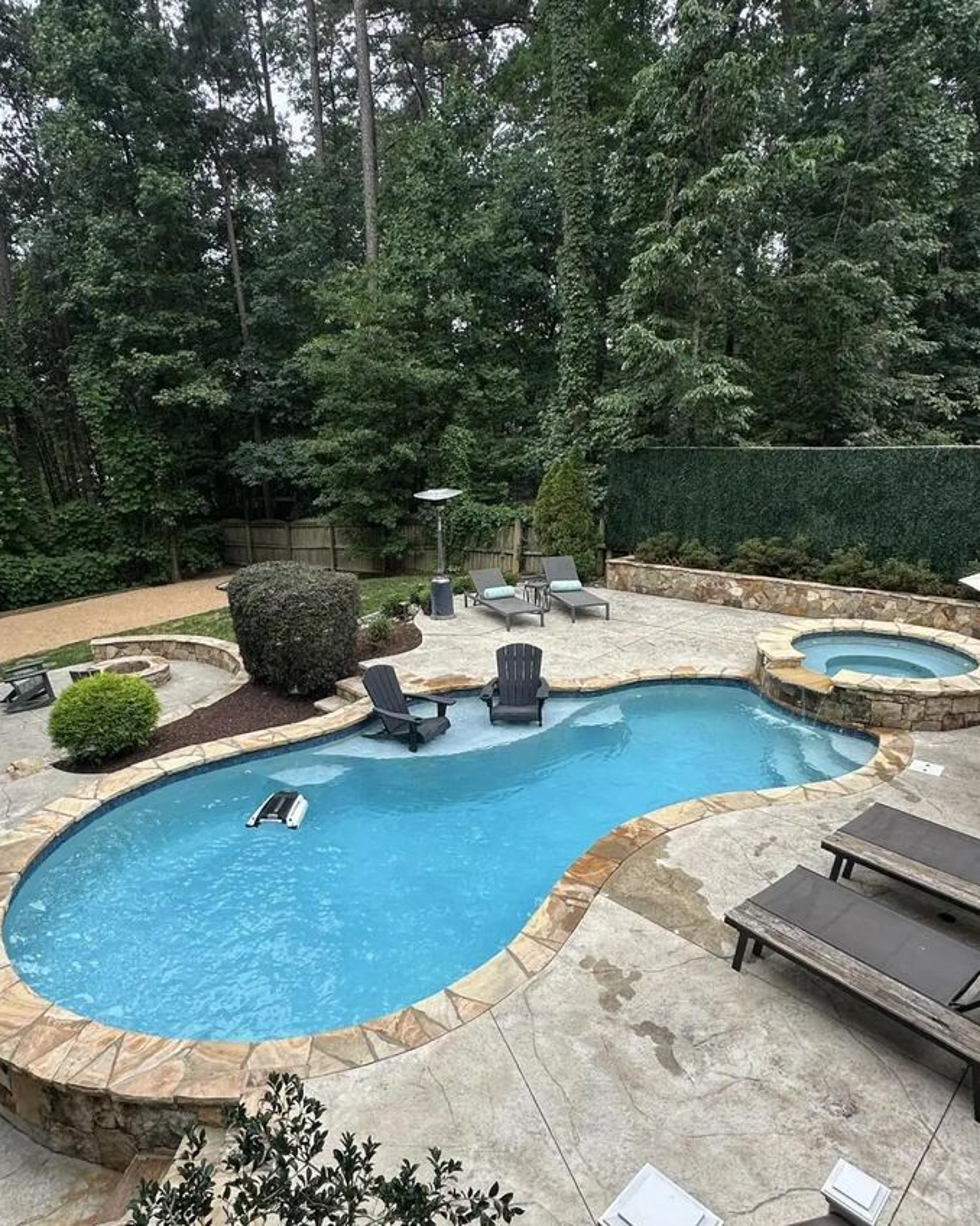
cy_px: 618
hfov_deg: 63.1
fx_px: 798
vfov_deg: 75.1
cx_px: 460
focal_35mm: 22
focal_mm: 2.22
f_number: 2.2
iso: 40
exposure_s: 1/506
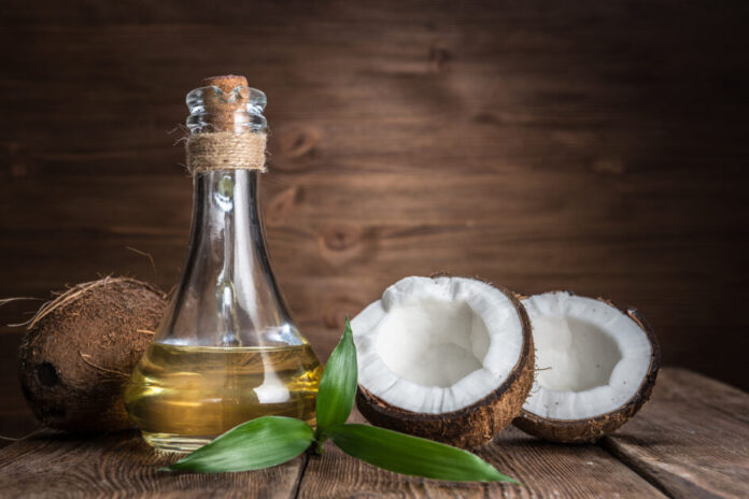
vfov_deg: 19.5
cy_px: 250
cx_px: 374
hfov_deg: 28.8
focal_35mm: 70
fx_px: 1456
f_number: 11
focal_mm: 70
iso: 100
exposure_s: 1/125
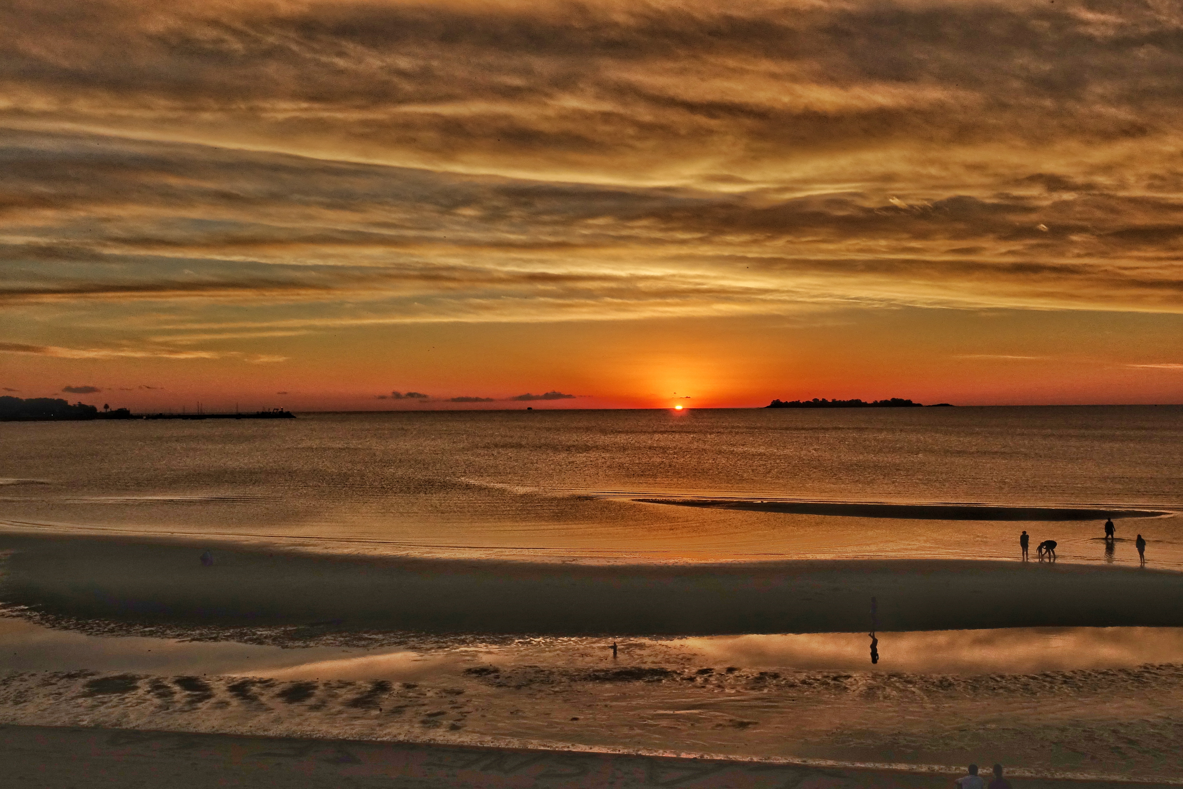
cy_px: 394
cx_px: 592
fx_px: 1117
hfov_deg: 55.8
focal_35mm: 34
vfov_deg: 38.9
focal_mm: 12.63
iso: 400
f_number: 8
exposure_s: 1/1000
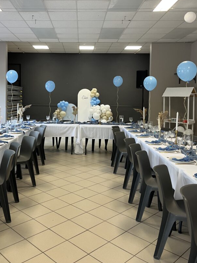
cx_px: 76
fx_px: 250
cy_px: 102
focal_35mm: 33
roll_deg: -0.5
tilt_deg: -3.5
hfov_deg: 42.7
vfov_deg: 54.9
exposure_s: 1/50
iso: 64
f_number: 1.6
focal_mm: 5.1
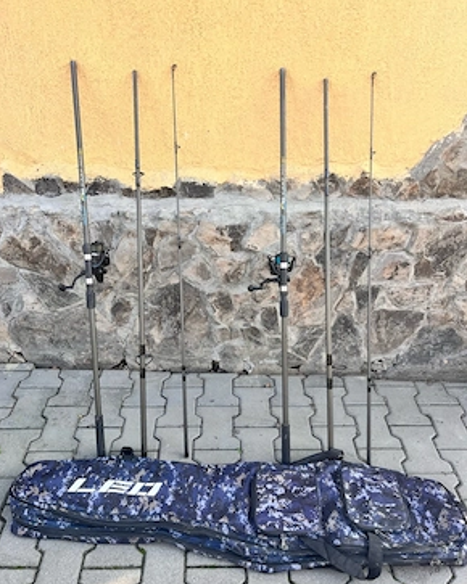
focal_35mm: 28
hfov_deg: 51.5
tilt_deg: -32.2
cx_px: 235
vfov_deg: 62.2
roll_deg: +1.0
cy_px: 293
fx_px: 484
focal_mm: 5.1
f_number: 1.6
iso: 32
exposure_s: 1/151
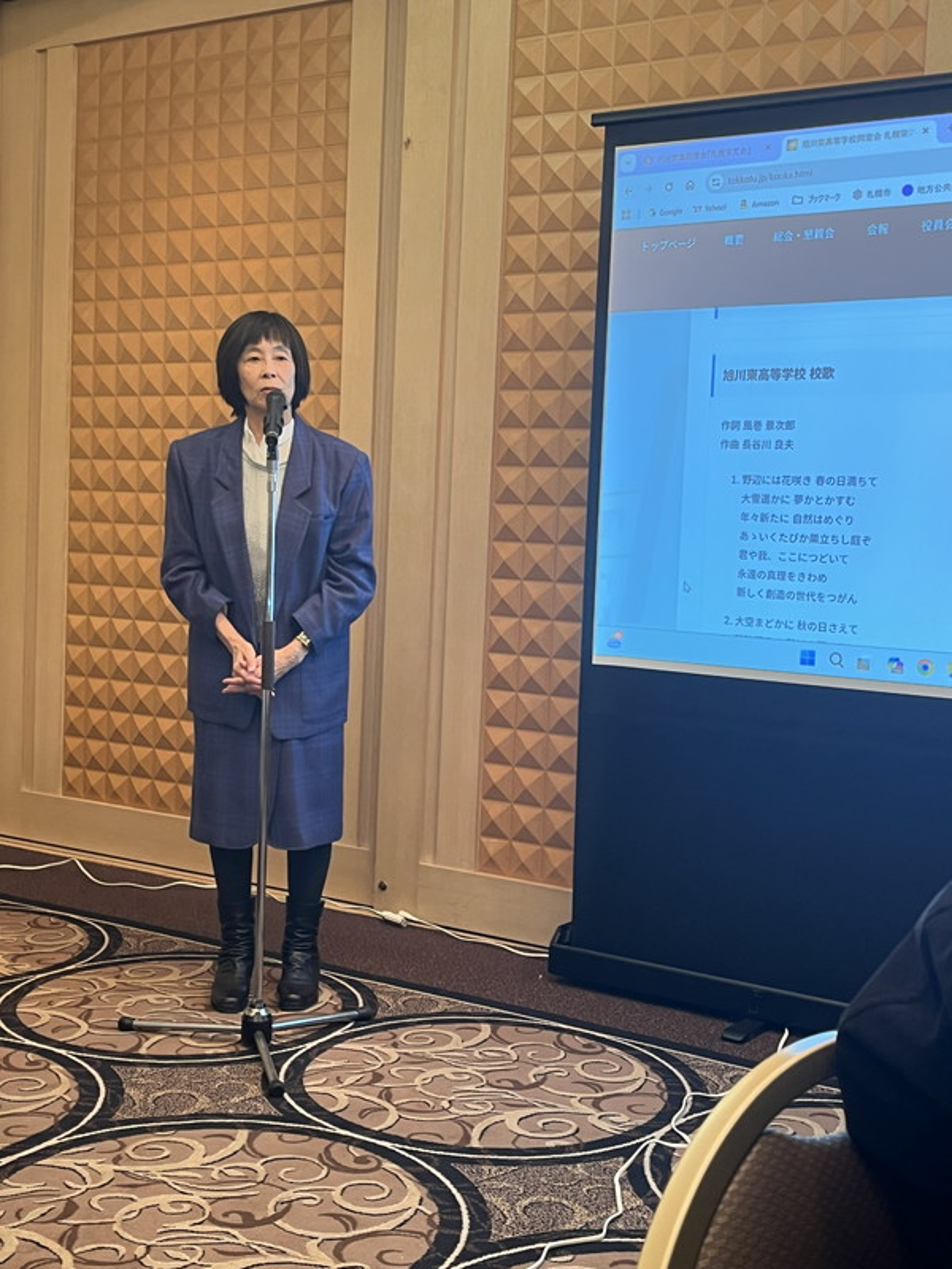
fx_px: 1577
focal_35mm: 43
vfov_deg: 43.9
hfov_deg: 33.6
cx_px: 476
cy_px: 634
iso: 80
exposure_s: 1/50
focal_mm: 5.1
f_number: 1.6
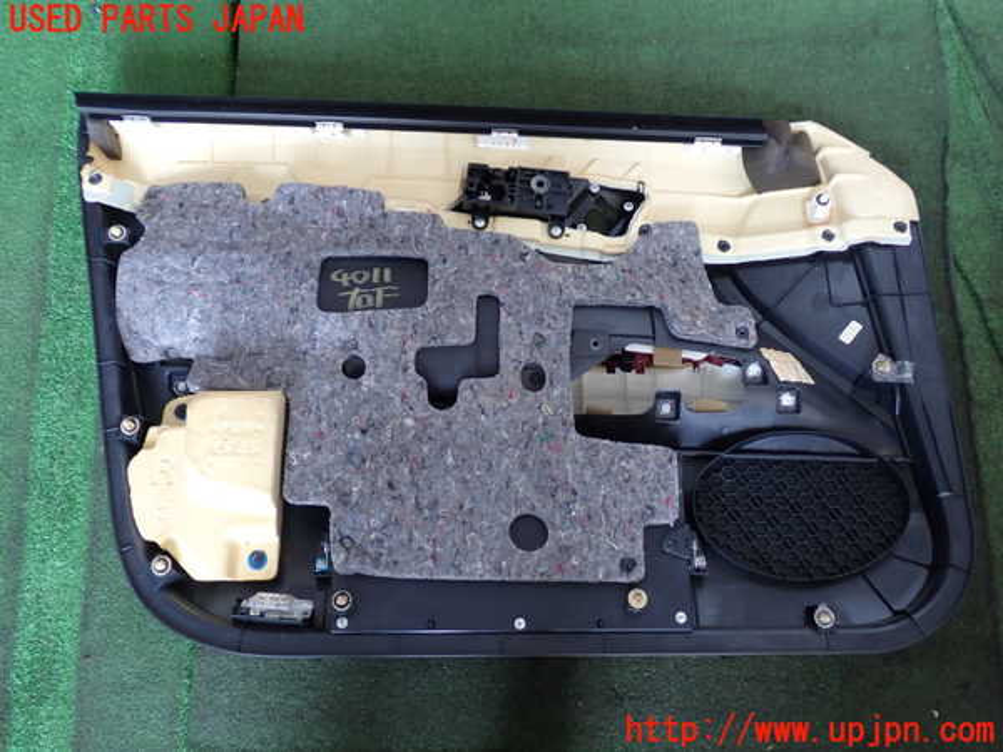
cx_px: 502
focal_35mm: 36
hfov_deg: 51.4
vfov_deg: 39.7
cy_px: 376
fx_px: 1043
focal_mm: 6.37
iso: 200
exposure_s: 1/80
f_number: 2.5
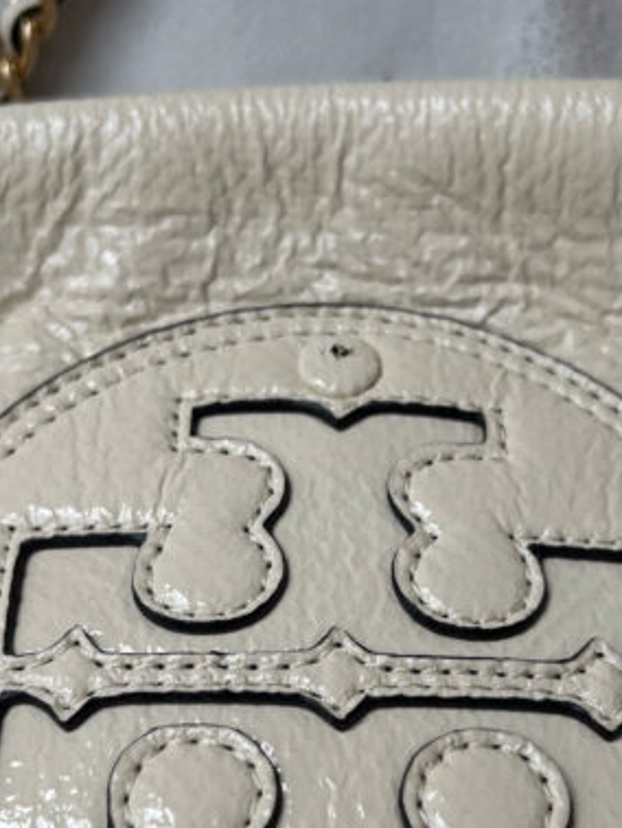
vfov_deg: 34.7
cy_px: 530
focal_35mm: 55
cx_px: 342
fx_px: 1316
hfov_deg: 26.6
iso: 50
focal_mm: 5.7
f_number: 1.5
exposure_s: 1/484
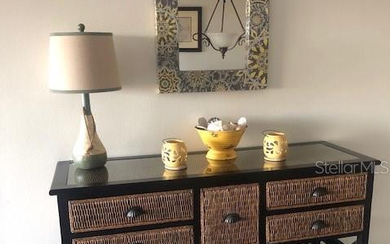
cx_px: 195
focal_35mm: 40
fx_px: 425
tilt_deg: -14.3
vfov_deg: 31.7
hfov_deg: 49.3
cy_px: 167
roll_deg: +1.9
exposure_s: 1/6
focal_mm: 3.99
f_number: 1.8
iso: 80
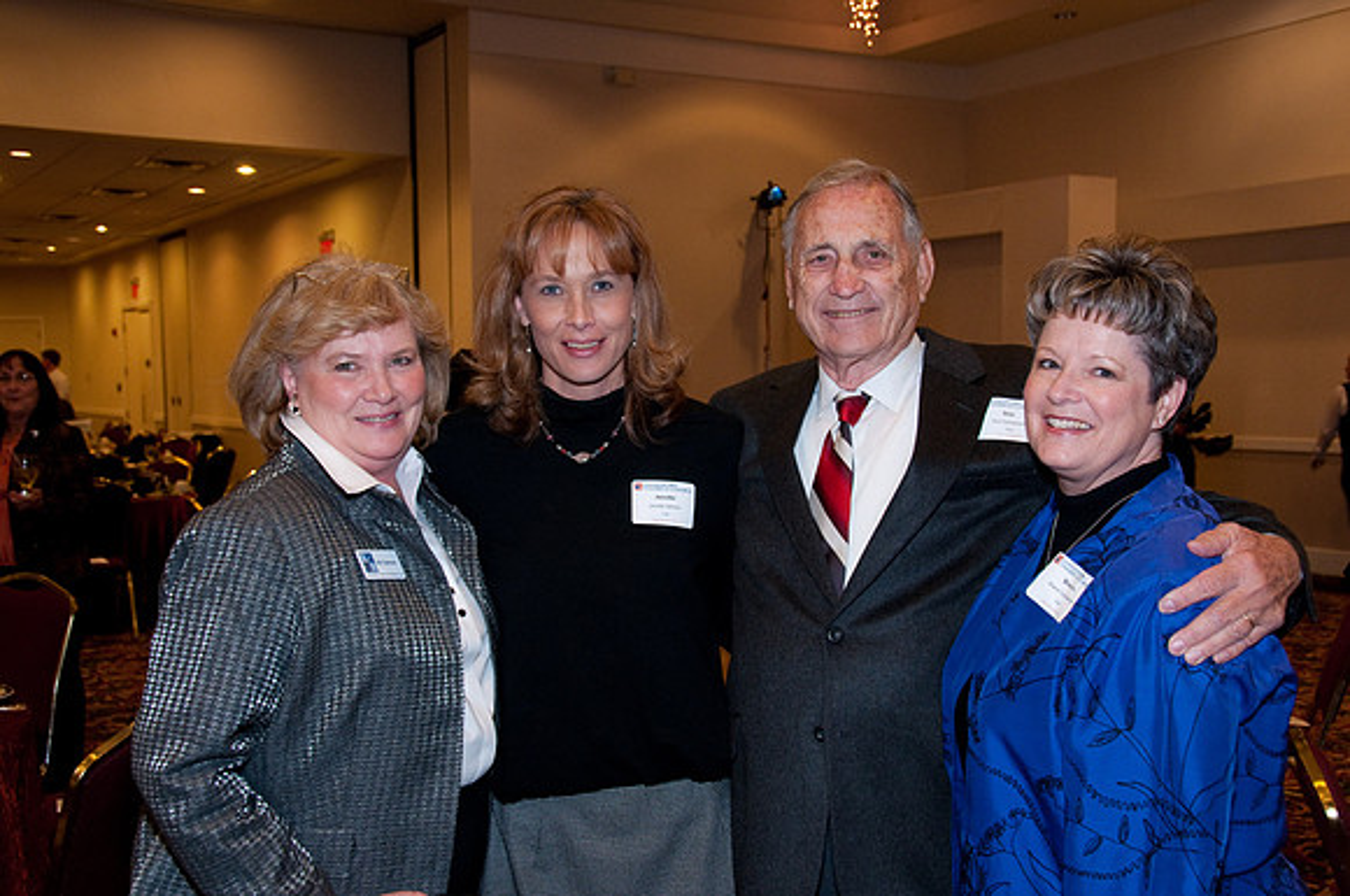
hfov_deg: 48.0
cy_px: 448
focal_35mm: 40
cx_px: 675
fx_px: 1517
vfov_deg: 32.9
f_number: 6.3
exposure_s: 1/30
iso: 640
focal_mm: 27
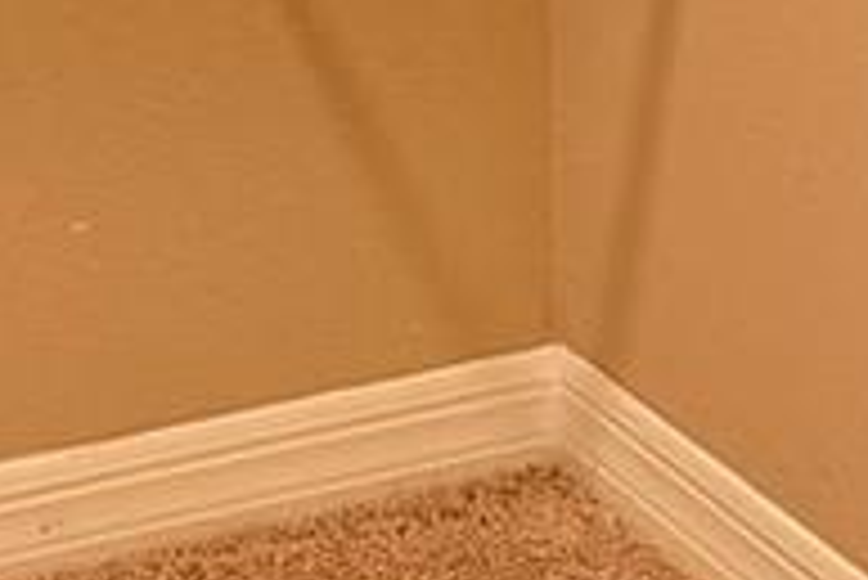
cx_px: -432
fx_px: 3740
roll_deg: +1.8
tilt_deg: -4.6
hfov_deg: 12.6
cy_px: -1191
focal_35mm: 155
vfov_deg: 7.7
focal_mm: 6.76
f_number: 1.78
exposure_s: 1/60
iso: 320
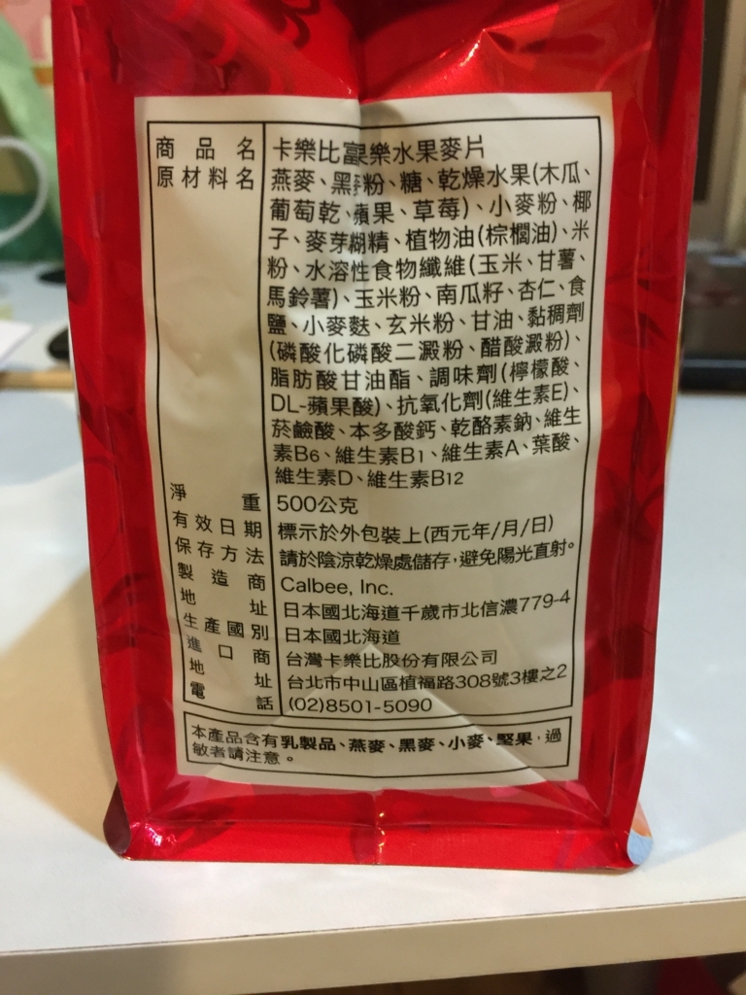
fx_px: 833
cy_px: 498
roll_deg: -0.8
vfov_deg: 61.7
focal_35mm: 29
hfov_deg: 48.2
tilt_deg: -23.4
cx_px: 373
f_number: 2.2
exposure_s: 1/10
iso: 100
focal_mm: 4.15
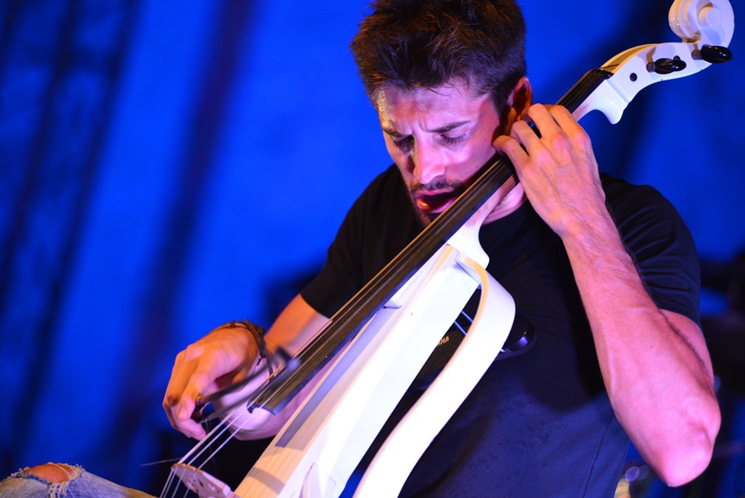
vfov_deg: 6.9
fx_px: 4141
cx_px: 372
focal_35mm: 200
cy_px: 249
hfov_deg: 10.3
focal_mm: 200
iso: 3200
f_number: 3.5
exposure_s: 1/400
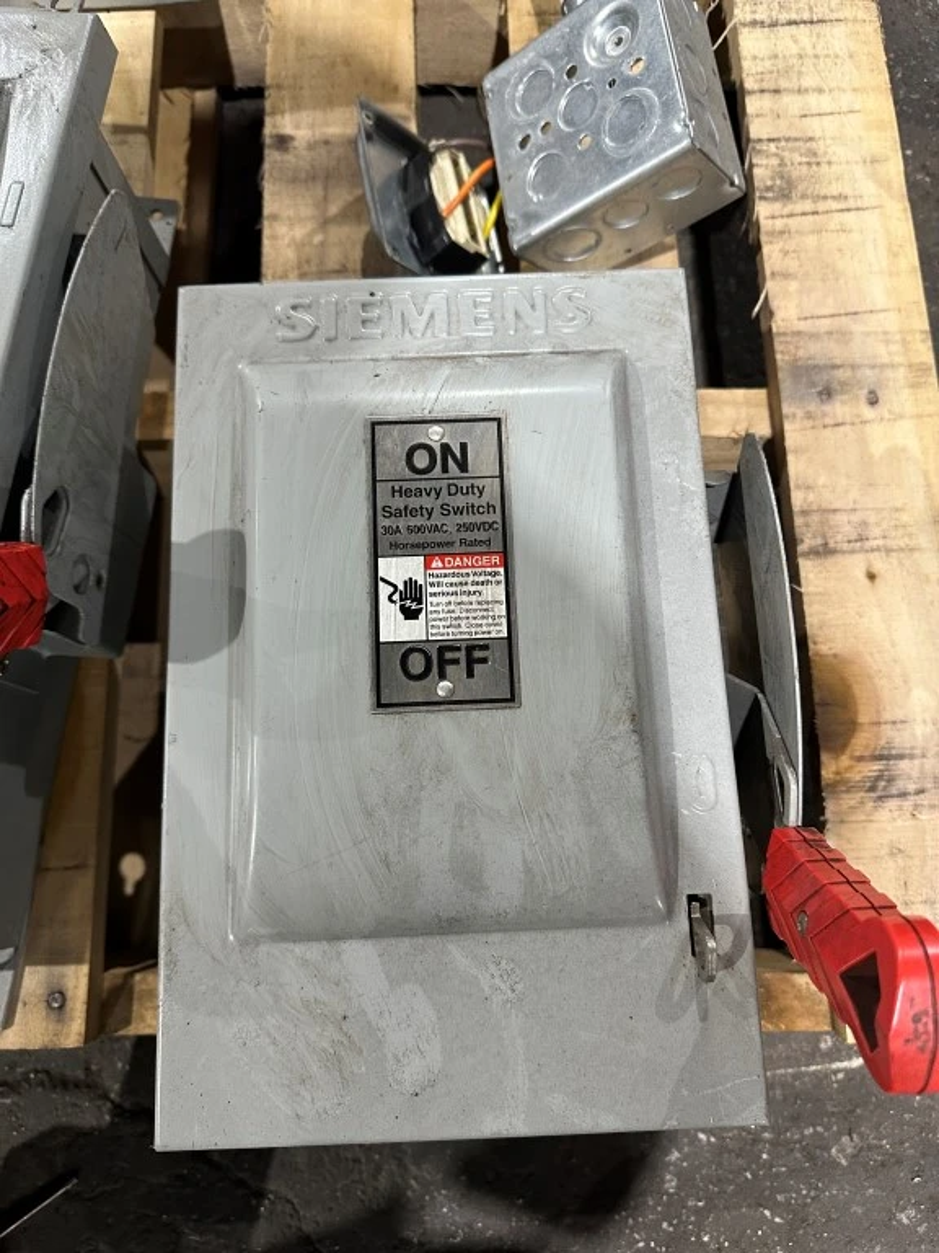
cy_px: 626
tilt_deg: -76.2
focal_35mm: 24
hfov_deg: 56.8
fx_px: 868
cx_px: 470
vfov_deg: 71.6
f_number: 1.78
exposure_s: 1/60
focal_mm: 6.86
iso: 320
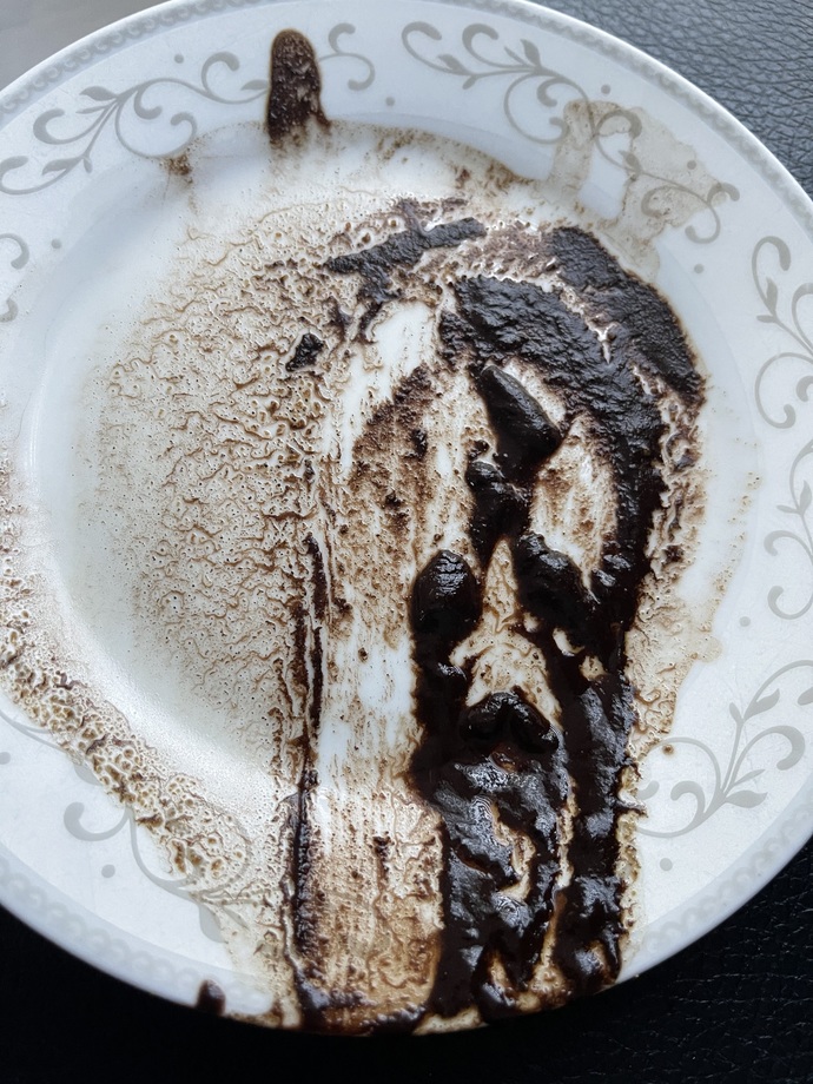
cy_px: 542
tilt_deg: -70.7
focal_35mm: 26
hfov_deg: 53.1
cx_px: 406
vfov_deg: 67.3
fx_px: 814
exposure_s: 1/50
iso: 400
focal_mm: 5.1
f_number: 1.6
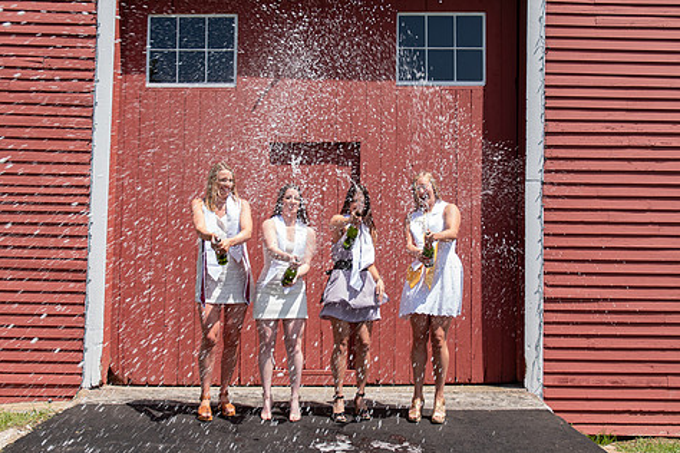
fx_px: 869
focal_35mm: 46
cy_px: 229
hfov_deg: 42.7
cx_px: 353
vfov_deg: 29.2
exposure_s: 1/250
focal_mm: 25
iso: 100
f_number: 5.6
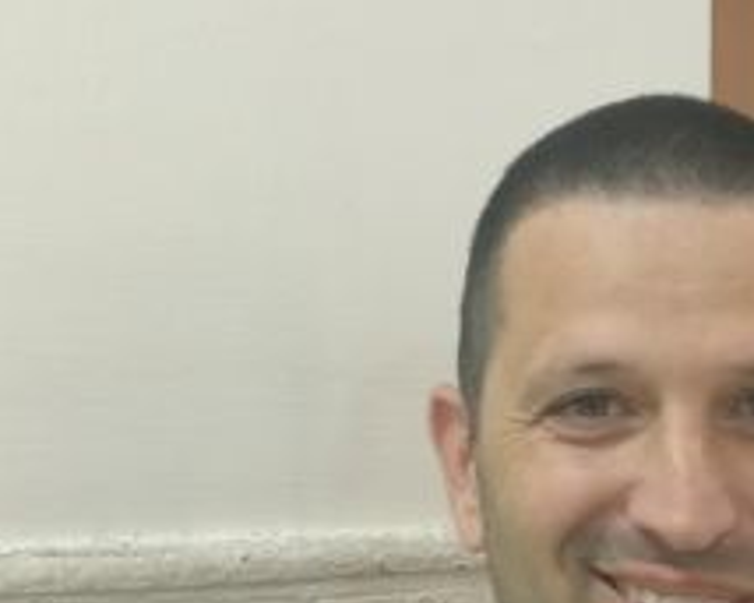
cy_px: 458
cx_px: 532
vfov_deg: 26.3
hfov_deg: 32.6
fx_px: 1271
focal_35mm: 57
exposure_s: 1/33
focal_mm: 3.81
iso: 400
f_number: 2.2
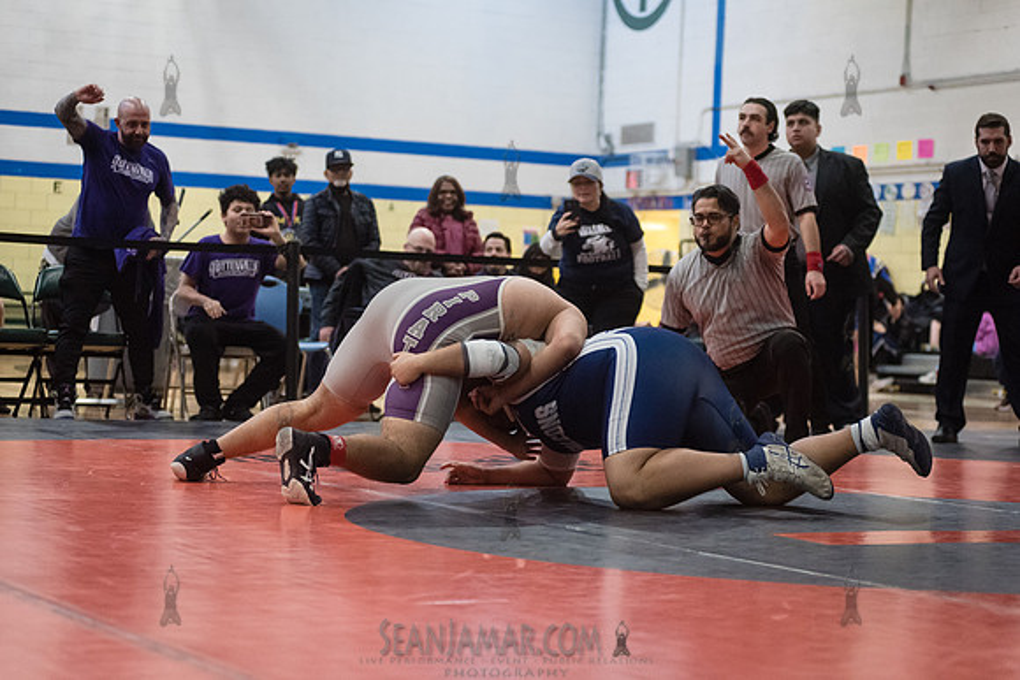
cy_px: 340
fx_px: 2267
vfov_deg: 17.1
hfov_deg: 25.4
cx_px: 510
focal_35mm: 80
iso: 8000
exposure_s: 1/500
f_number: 3.5
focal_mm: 80
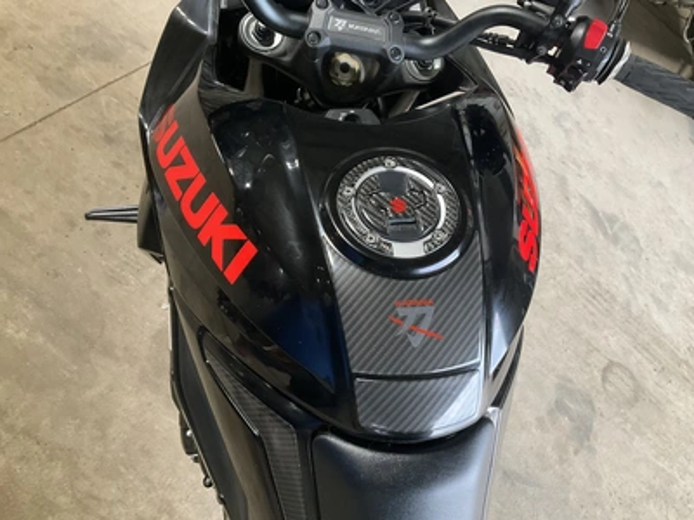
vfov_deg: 48.2
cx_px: 347
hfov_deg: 61.7
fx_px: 581
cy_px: 260
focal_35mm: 29
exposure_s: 1/59
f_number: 1.8
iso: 320
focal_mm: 3
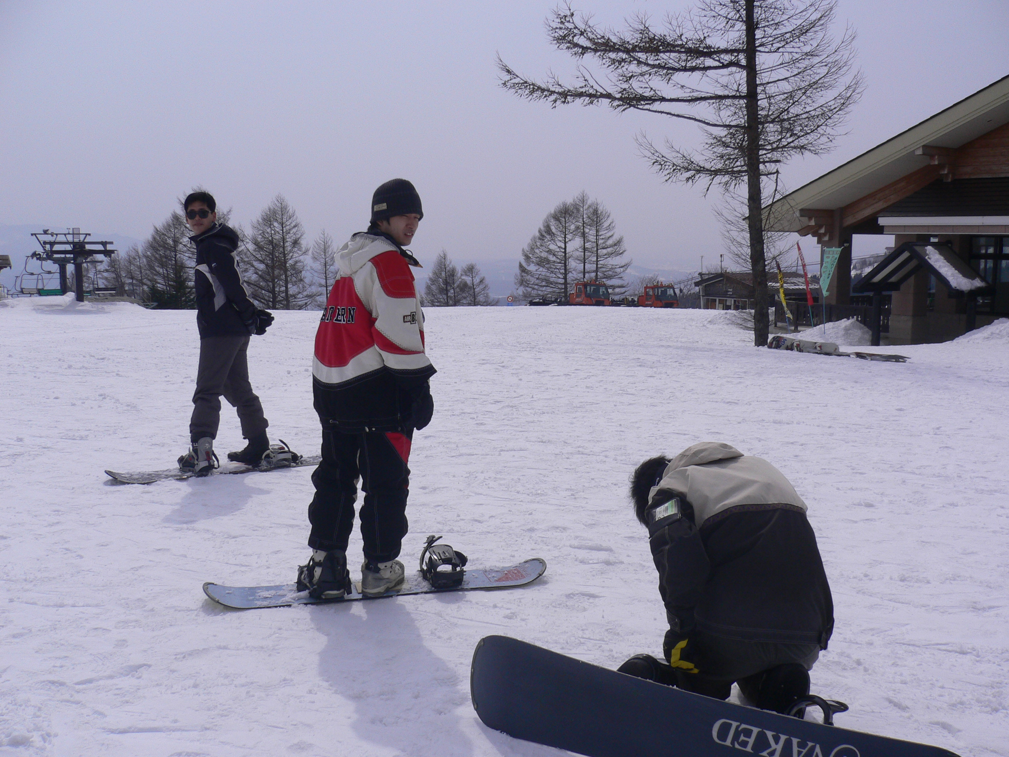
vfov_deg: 40.7
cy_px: 378
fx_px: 1020
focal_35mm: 35
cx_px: 504
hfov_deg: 52.6
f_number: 5.6
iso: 80
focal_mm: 5.8
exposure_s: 1/1300
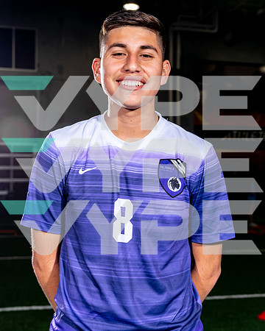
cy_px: 166
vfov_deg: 30.9
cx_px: 159
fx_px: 598
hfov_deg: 24.9
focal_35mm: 61
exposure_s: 1/125
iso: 100
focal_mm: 43
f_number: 5.6
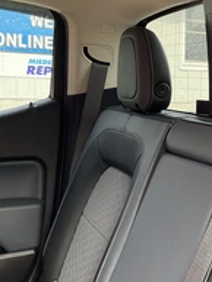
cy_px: 120
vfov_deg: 32.1
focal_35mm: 60
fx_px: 489
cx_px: 221
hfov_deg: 23.3
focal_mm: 3
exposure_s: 1/122
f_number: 1.8
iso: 40
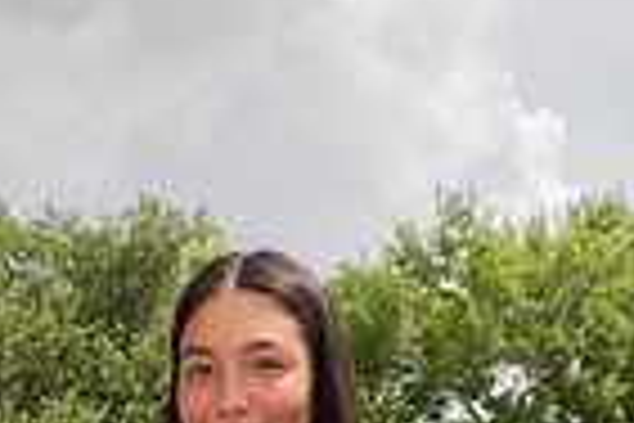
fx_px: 1972
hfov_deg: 18.2
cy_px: 940
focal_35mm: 112
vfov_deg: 10.8
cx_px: 238
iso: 100
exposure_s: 1/320
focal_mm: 35
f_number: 7.1
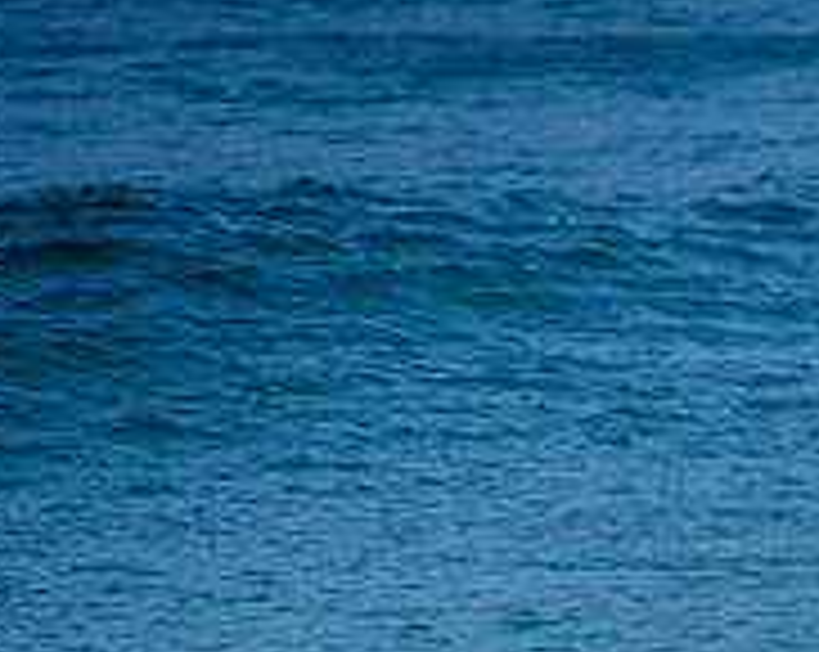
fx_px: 36276
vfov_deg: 1.0
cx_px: 1274
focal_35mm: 1499
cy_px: 821
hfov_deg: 1.3
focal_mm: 500
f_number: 5.6
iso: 125
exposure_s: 1/2000
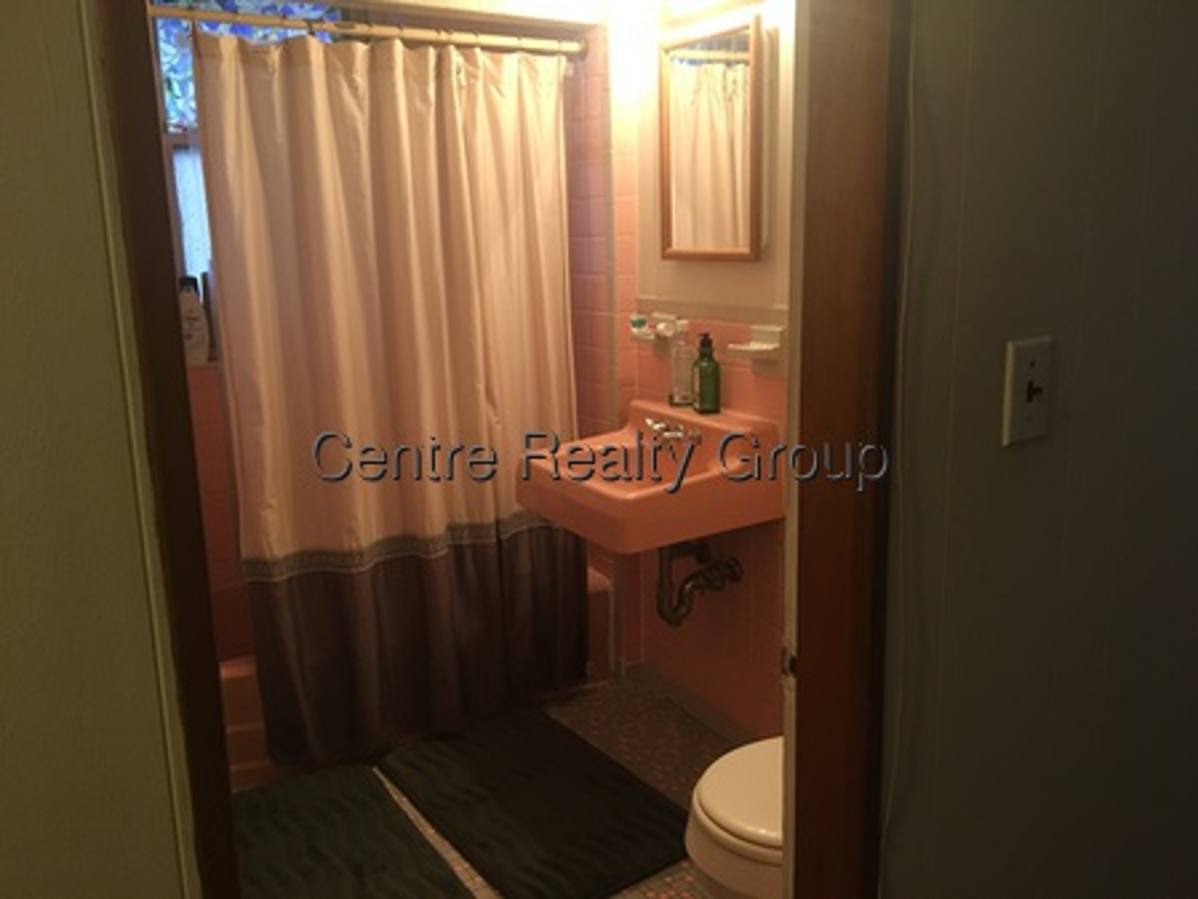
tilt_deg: -10.9
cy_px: 450
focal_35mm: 29
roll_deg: +0.5
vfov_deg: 48.2
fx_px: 1004
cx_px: 599
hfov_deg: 61.6
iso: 125
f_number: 2.2
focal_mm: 4.15
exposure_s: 1/30
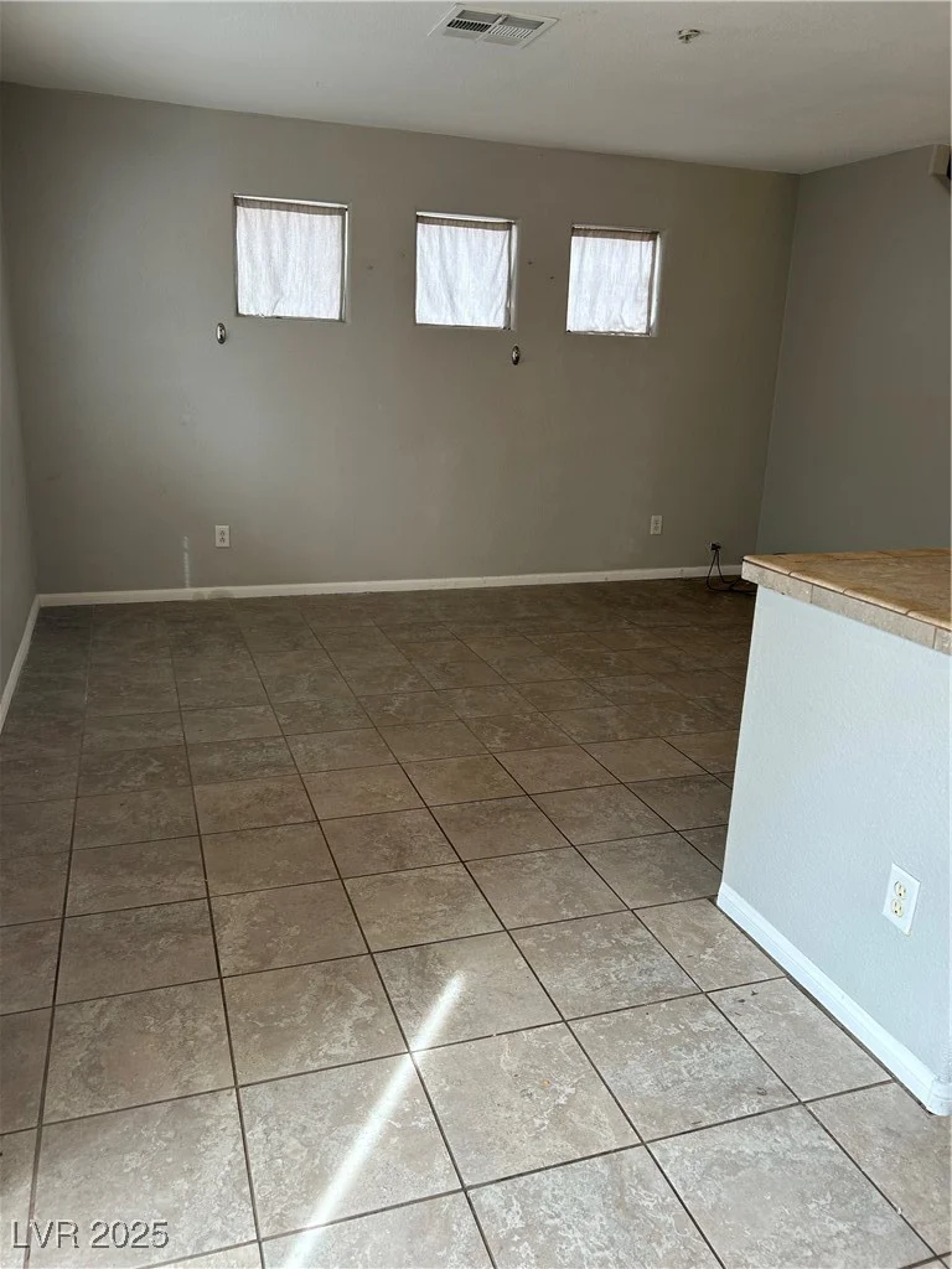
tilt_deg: -15.9
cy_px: 634
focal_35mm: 26
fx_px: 953
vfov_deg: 67.3
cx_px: 476
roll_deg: -2.2
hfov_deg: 53.1
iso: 40
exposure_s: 1/120
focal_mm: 5.7
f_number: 1.5
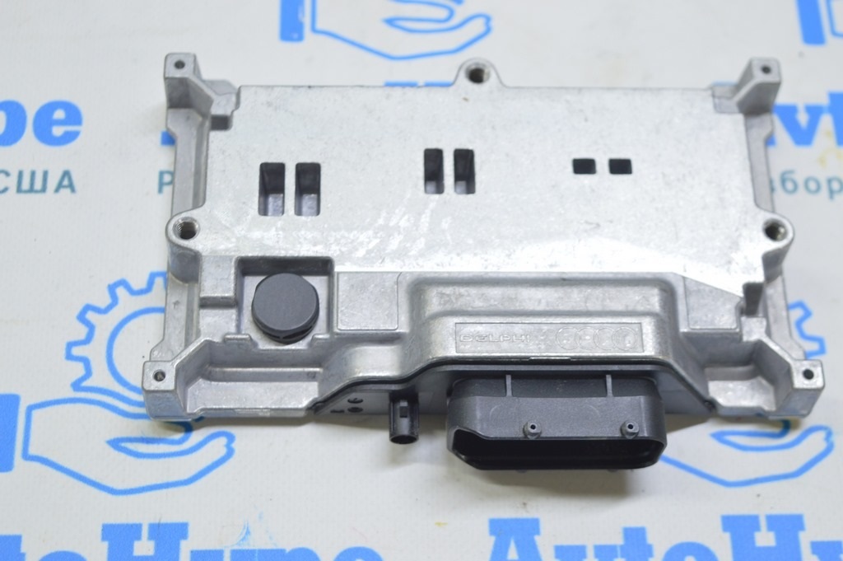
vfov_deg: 21.5
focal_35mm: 63
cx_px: 422
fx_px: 1474
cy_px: 280
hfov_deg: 31.9
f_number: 5.6
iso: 400
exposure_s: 1/20
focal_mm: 42
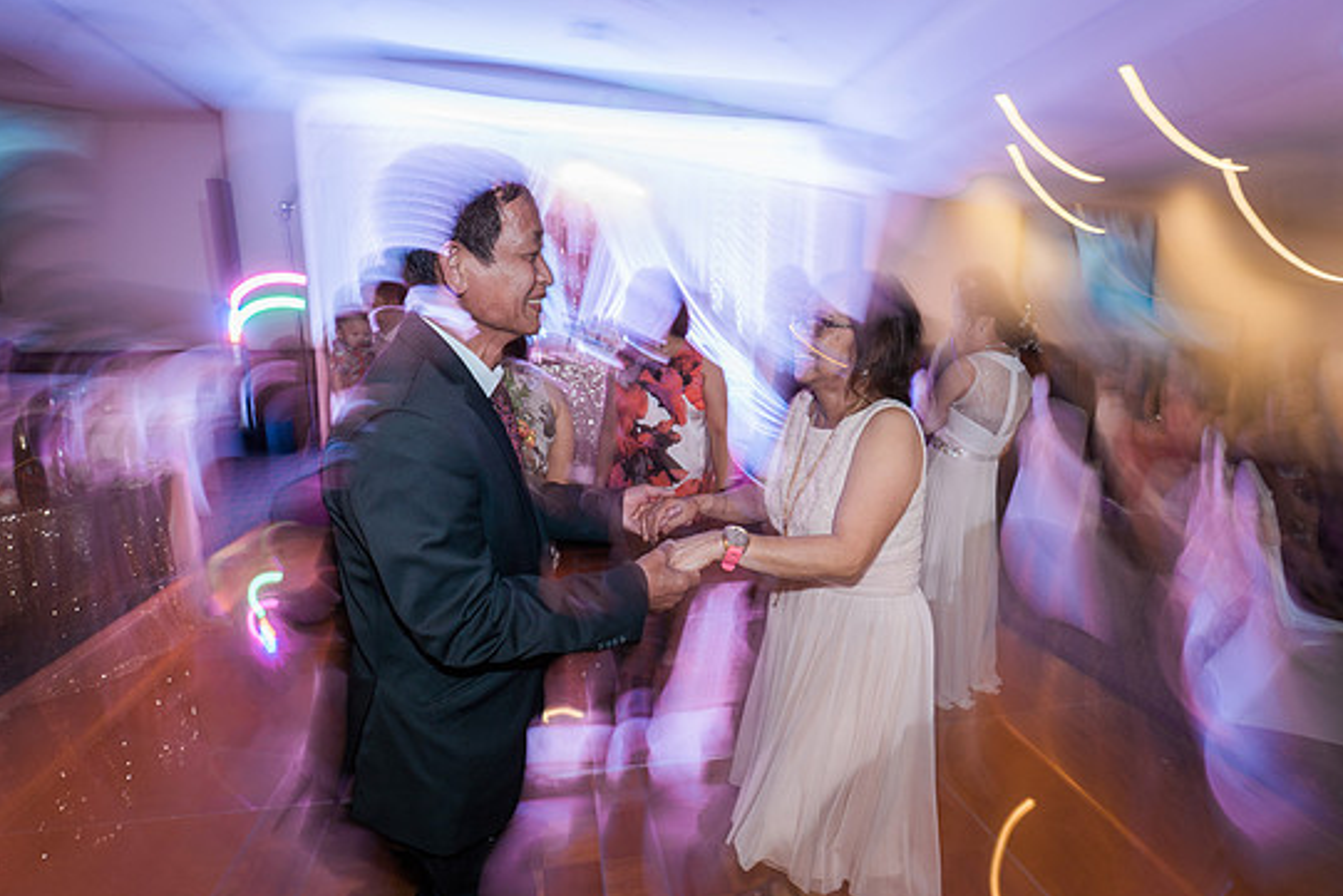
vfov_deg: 77.4
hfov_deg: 100.3
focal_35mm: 15
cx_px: 633
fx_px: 560
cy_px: 441
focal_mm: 14
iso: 320
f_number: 5
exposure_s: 1/10
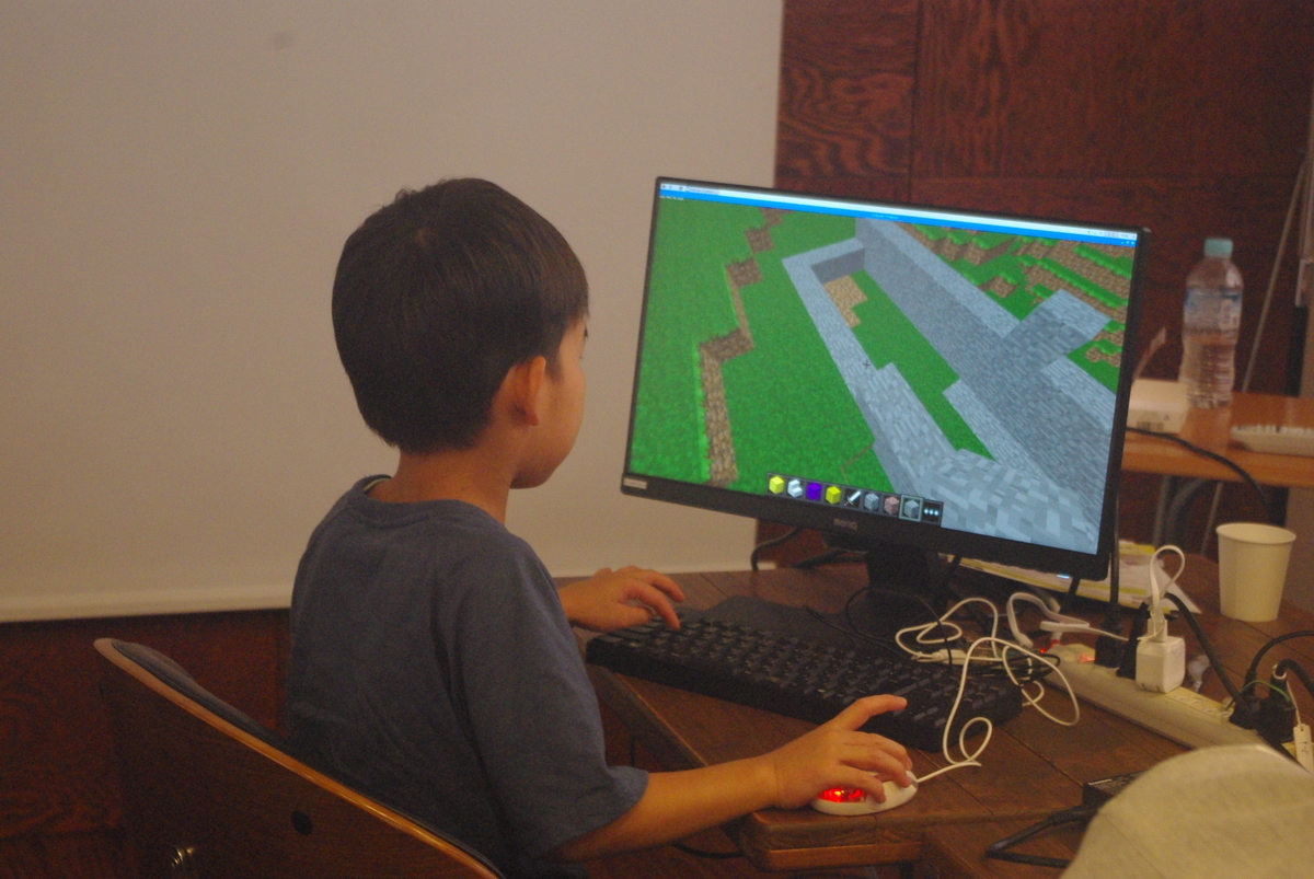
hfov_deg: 27.0
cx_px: 657
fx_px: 2740
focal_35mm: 75
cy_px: 440
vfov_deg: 18.2
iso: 1600
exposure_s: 1/60
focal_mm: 50
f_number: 5.6
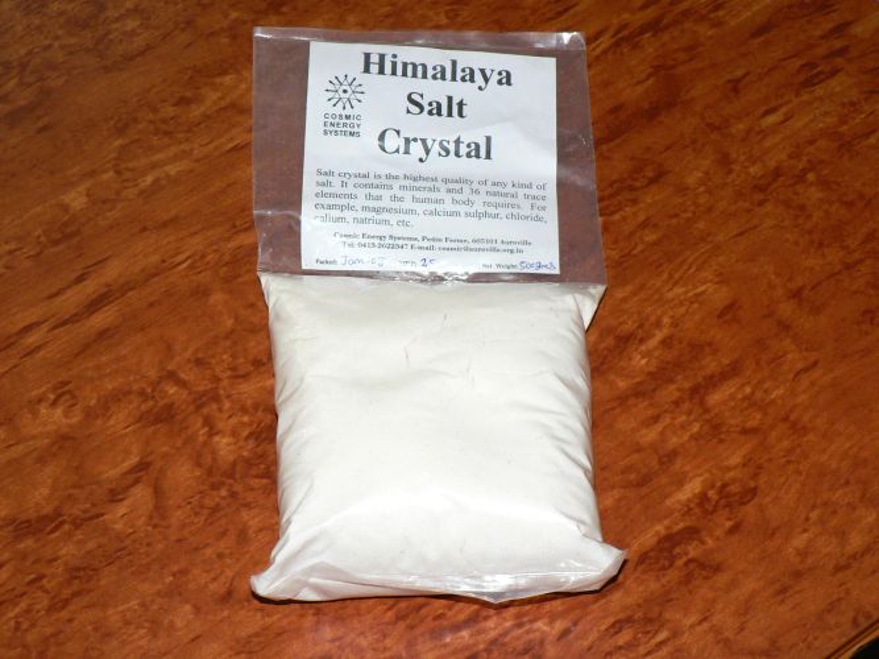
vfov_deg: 21.9
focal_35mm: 67
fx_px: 1701
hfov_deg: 29.0
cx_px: 440
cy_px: 330
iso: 200
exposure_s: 1/60
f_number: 3.2
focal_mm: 11.2
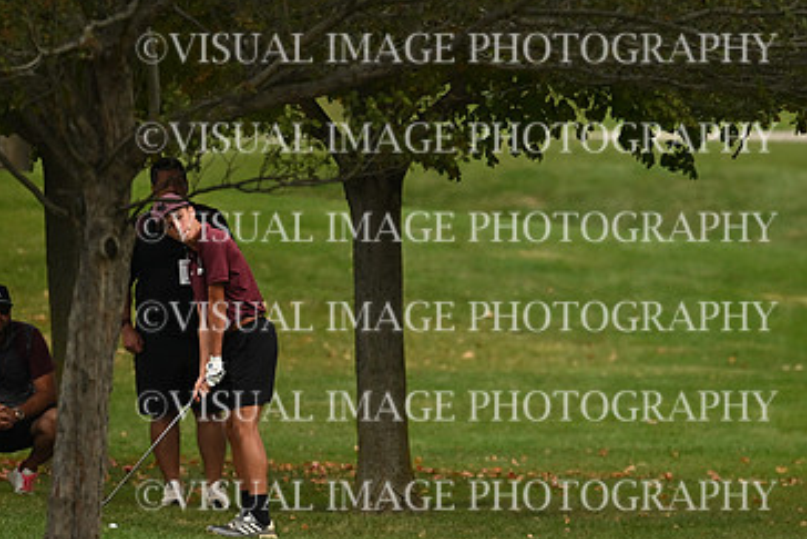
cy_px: 272
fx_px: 21415
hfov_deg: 2.2
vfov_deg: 1.4
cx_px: 457
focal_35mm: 955
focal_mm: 400
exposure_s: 1/2000
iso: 500
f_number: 4.5
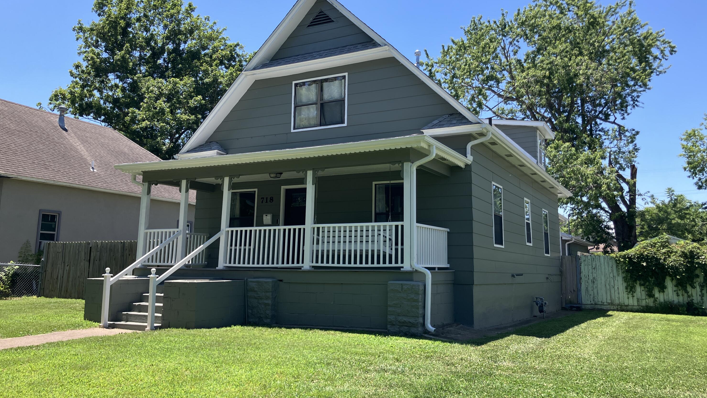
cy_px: 177
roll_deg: -0.8
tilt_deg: +10.1
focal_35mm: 31
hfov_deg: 62.6
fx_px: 581
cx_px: 355
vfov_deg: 37.7
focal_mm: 3.99
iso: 32
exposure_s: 1/934
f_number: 1.8
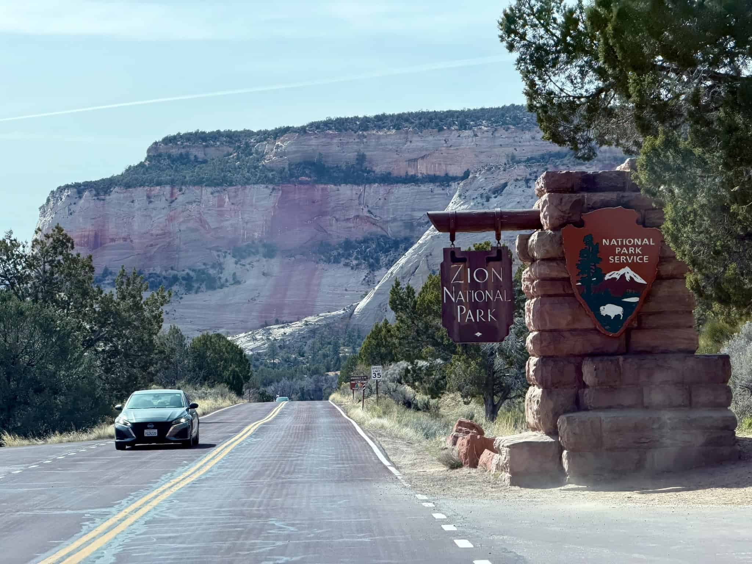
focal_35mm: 100
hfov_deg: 19.6
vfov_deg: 14.8
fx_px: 2172
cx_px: 376
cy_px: 282
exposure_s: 1/549
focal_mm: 16.9
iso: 50
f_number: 2.8
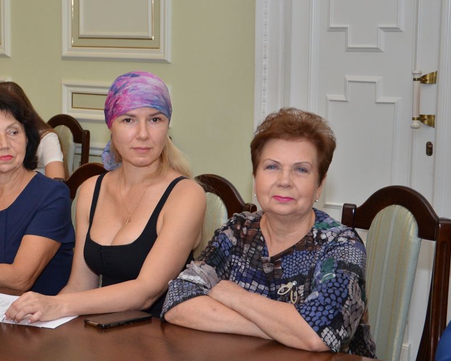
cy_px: 180
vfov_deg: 18.3
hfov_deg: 22.3
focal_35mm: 84
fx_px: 1121
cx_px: 72
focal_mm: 34
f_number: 4.2
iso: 800
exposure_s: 1/250
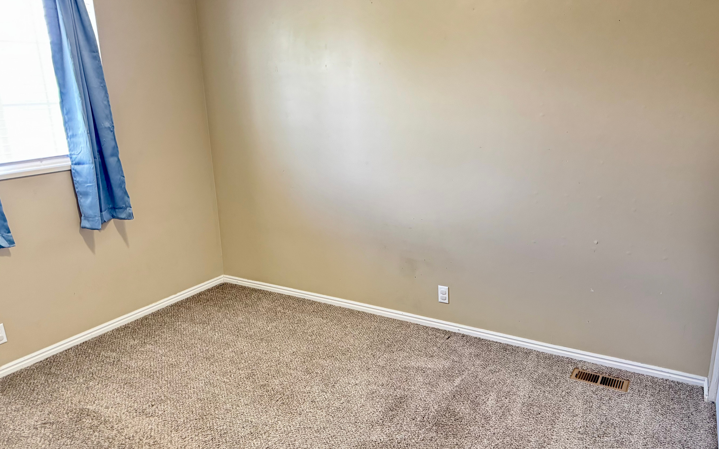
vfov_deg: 46.0
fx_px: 529
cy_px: 232
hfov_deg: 68.4
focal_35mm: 27
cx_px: 374
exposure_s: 1/40
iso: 640
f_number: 1.78
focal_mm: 6.76
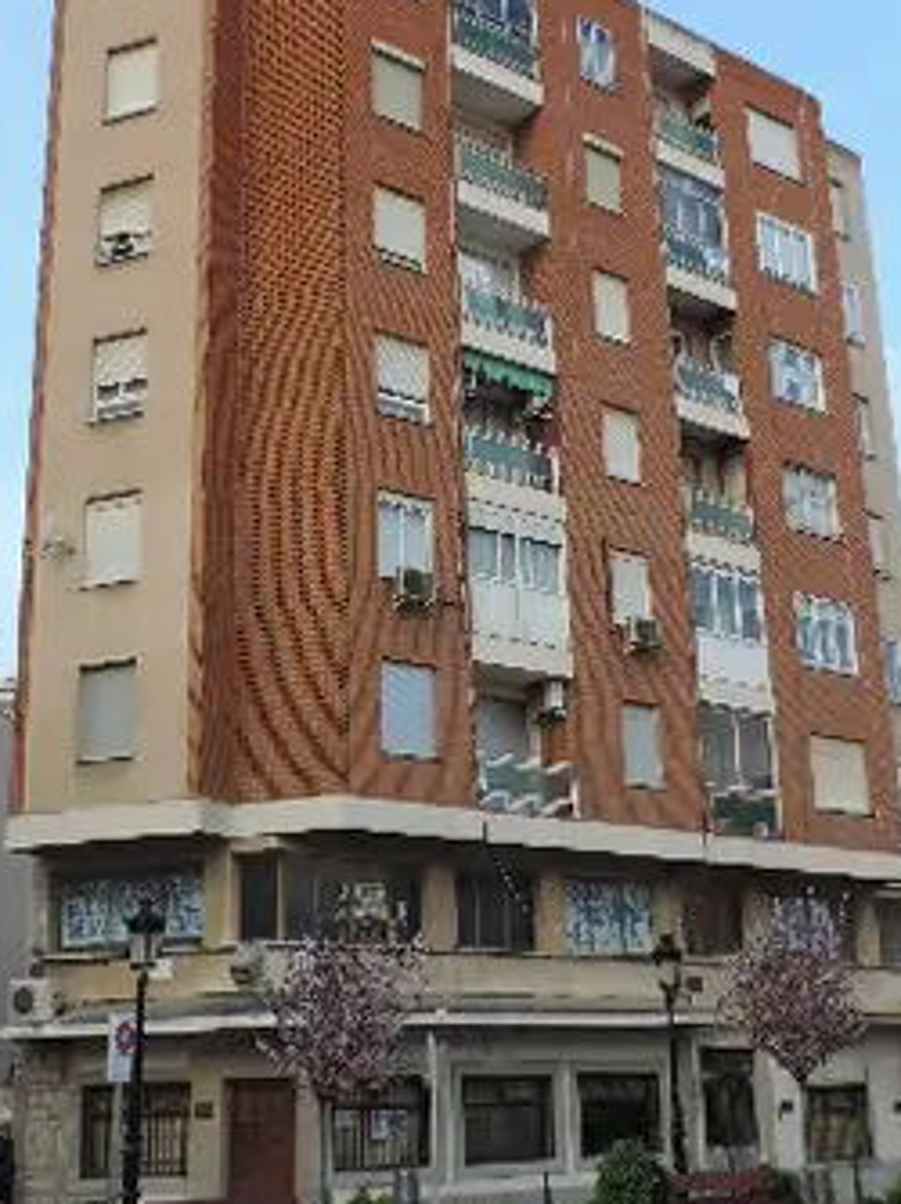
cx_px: 465
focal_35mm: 46
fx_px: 1598
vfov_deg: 41.2
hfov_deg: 31.5
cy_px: 562
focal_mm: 4.3
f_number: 3
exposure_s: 1/250
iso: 80
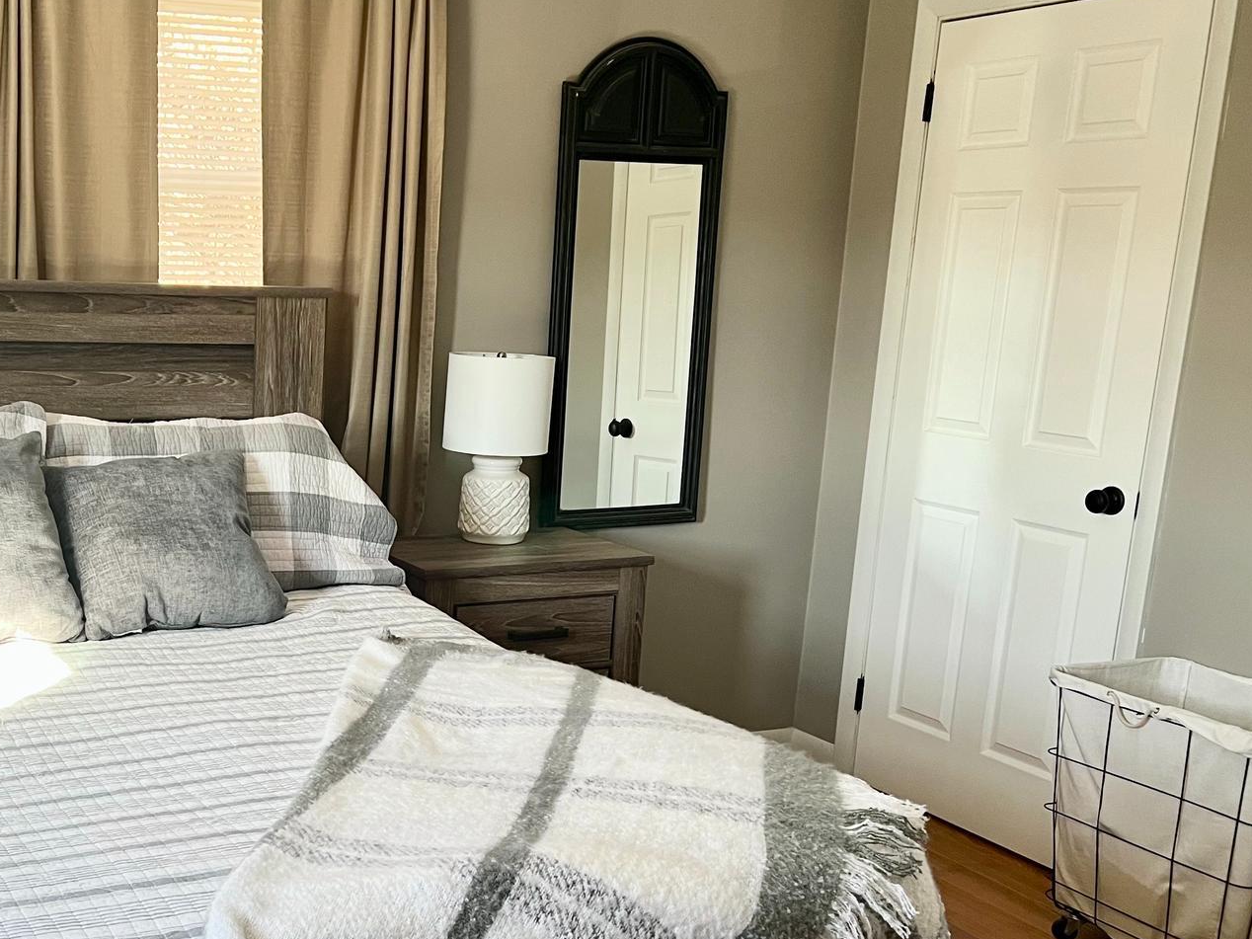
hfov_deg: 42.8
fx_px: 1519
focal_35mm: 42
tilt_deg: -13.0
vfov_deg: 34.1
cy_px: 606
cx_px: 253
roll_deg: -1.6
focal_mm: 5.7
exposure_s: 1/91
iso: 125
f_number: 1.5
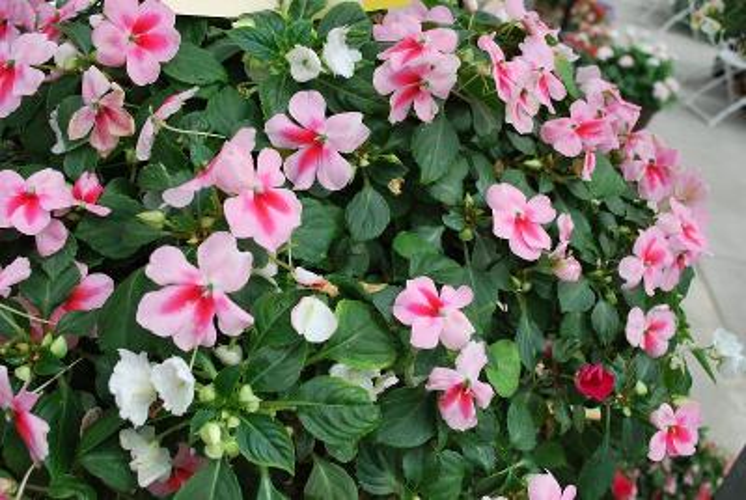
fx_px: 685
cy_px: 250
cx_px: 373
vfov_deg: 40.1
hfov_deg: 57.2
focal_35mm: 33
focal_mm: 22
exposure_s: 1/60
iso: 100
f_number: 8
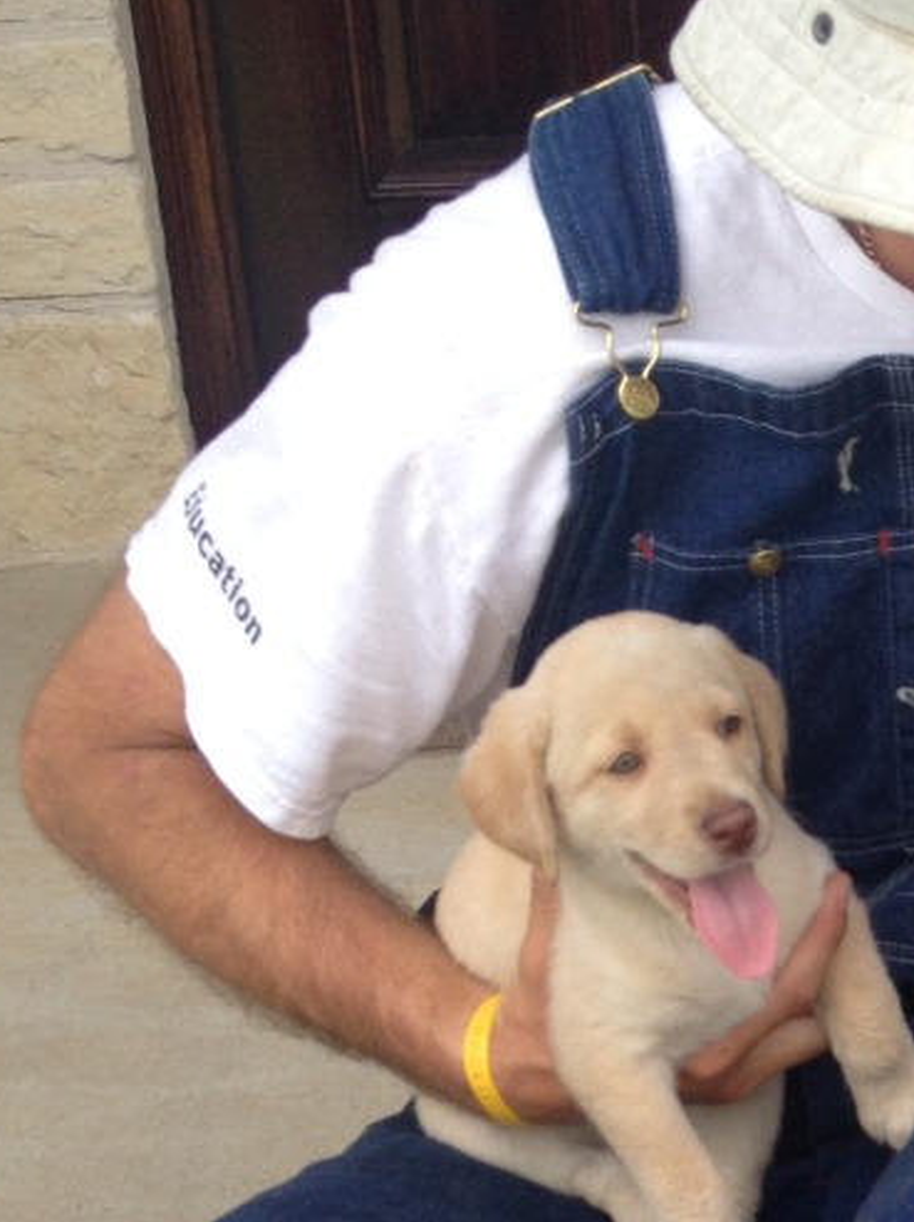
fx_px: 3419
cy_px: 1389
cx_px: 1154
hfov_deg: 14.6
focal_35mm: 97
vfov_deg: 19.3
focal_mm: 4.28
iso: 50
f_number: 2.4
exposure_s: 1/406
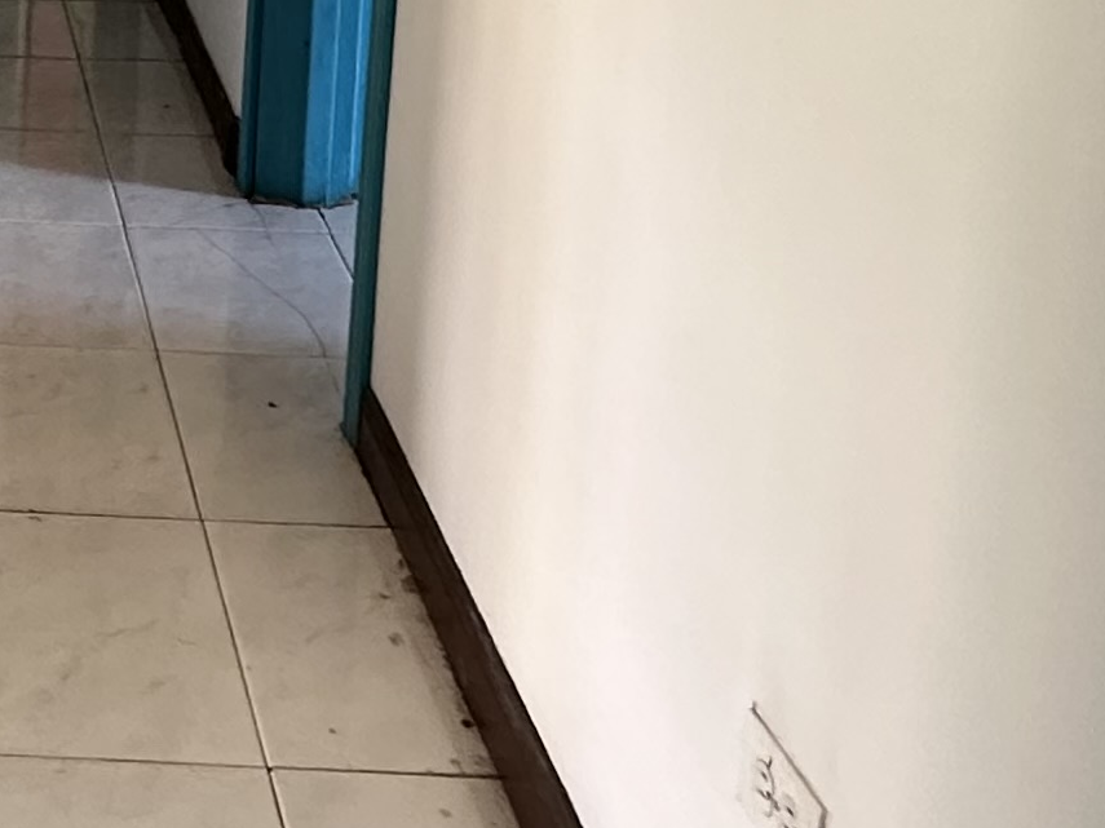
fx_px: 2107
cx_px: -209
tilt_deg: -7.9
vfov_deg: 20.6
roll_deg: -2.3
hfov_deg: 26.3
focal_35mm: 66
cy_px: -200
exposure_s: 1/60
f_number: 2.2
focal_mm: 2.22
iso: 250
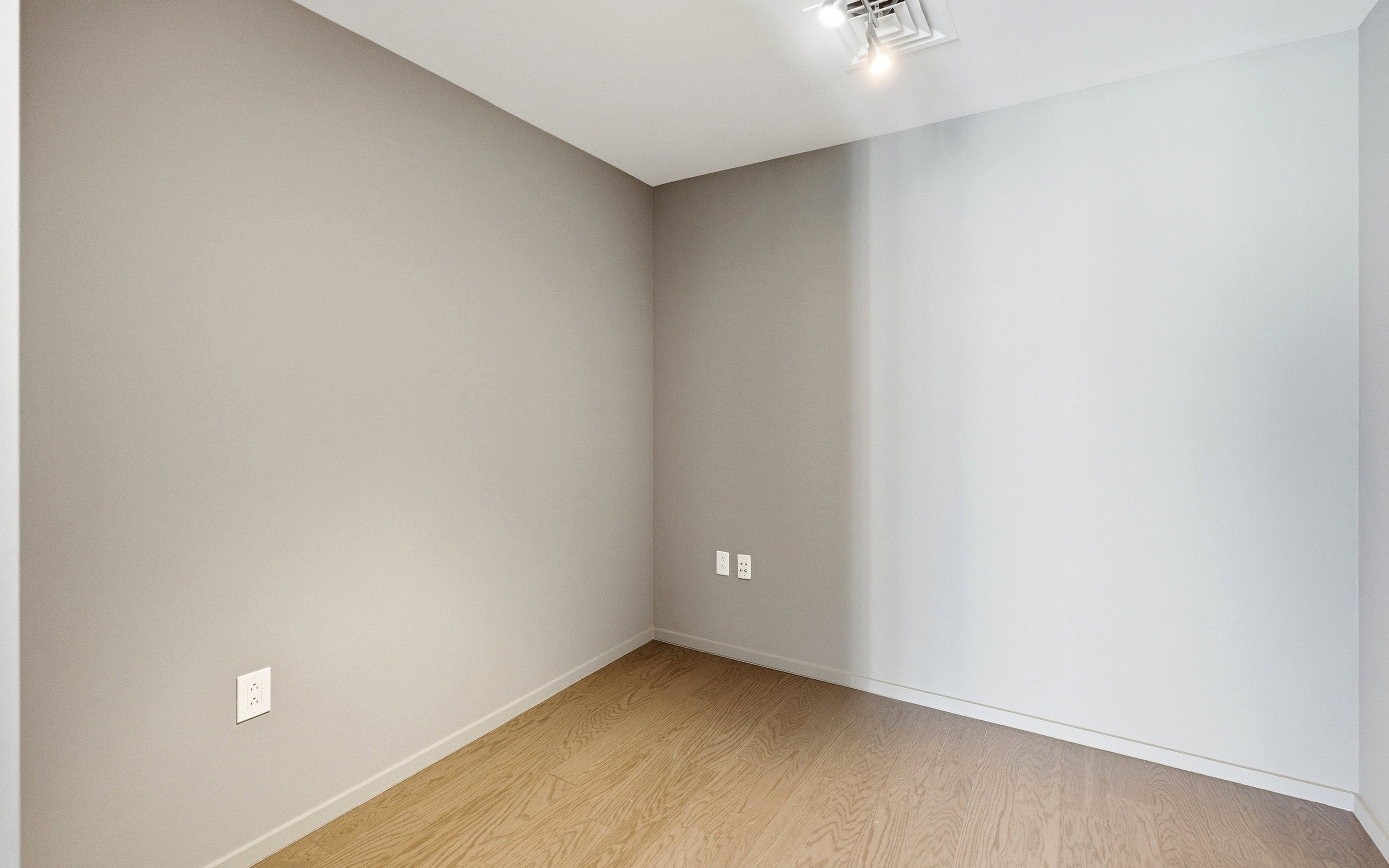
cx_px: 726
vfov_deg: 72.0
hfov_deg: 98.6
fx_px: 596
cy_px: 407
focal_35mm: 16
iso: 1600
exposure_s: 1/250
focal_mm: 14.7
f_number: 5.6
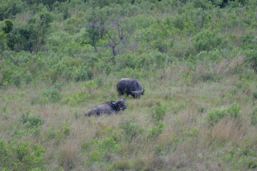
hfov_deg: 6.9
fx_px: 2141
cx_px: 128
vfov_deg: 4.6
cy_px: 86
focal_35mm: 300
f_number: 5.6
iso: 640
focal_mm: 300
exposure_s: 1/1000
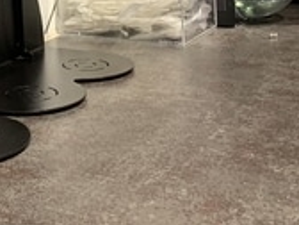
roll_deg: +3.2
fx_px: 734
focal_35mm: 85
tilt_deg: -3.1
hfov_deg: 21.8
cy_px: -93
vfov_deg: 16.2
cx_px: -30
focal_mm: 4.25
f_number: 1.8
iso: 160
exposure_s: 1/50
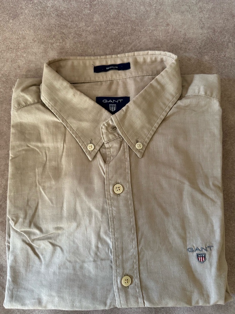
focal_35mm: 24
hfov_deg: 56.8
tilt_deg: -84.5
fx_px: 217
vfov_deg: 71.6
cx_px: 118
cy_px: 157
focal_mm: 6.86
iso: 400
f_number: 1.78
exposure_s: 1/60
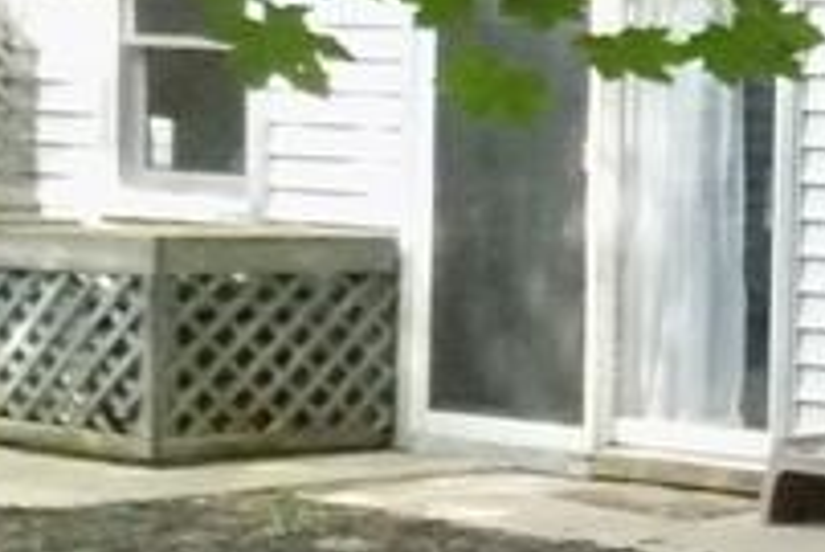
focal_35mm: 121
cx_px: 1969
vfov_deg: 11.3
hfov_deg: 13.0
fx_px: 2775
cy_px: 372
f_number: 3.1
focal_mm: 4
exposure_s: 1/640
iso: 800
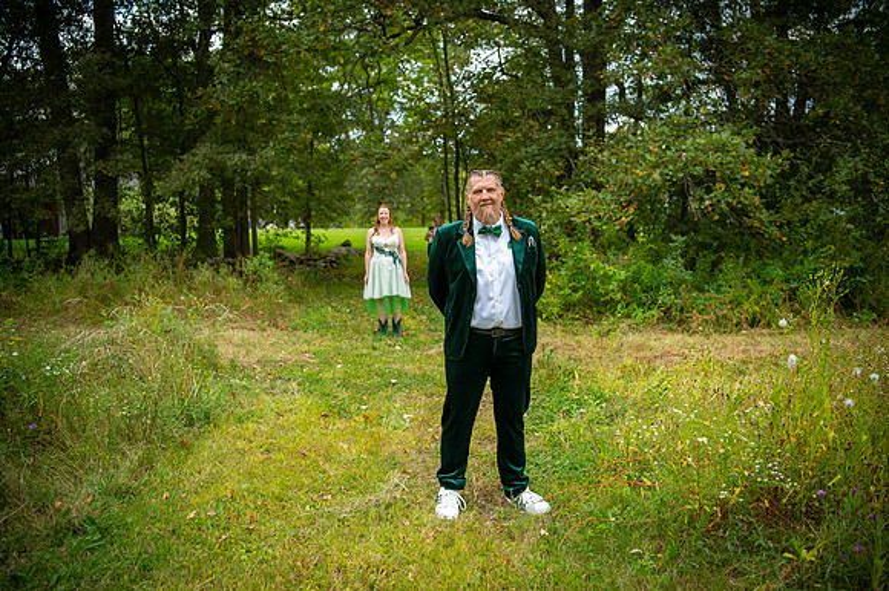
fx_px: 792
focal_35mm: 32
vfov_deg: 41.0
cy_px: 296
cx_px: 444
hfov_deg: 58.6
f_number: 2.8
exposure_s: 1/1250
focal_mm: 32
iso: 400
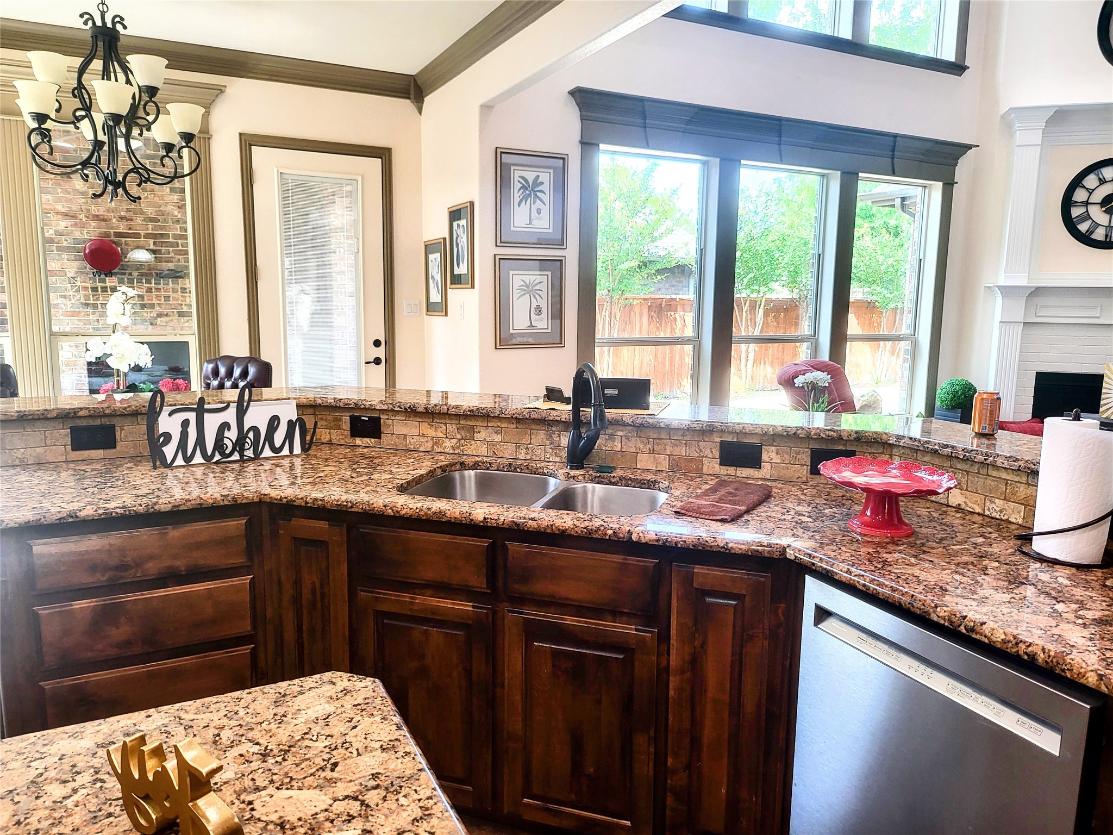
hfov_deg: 71.6
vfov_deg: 56.8
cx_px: 556
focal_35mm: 24
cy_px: 418
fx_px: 772
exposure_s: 1/120
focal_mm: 5
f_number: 1.8
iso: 80
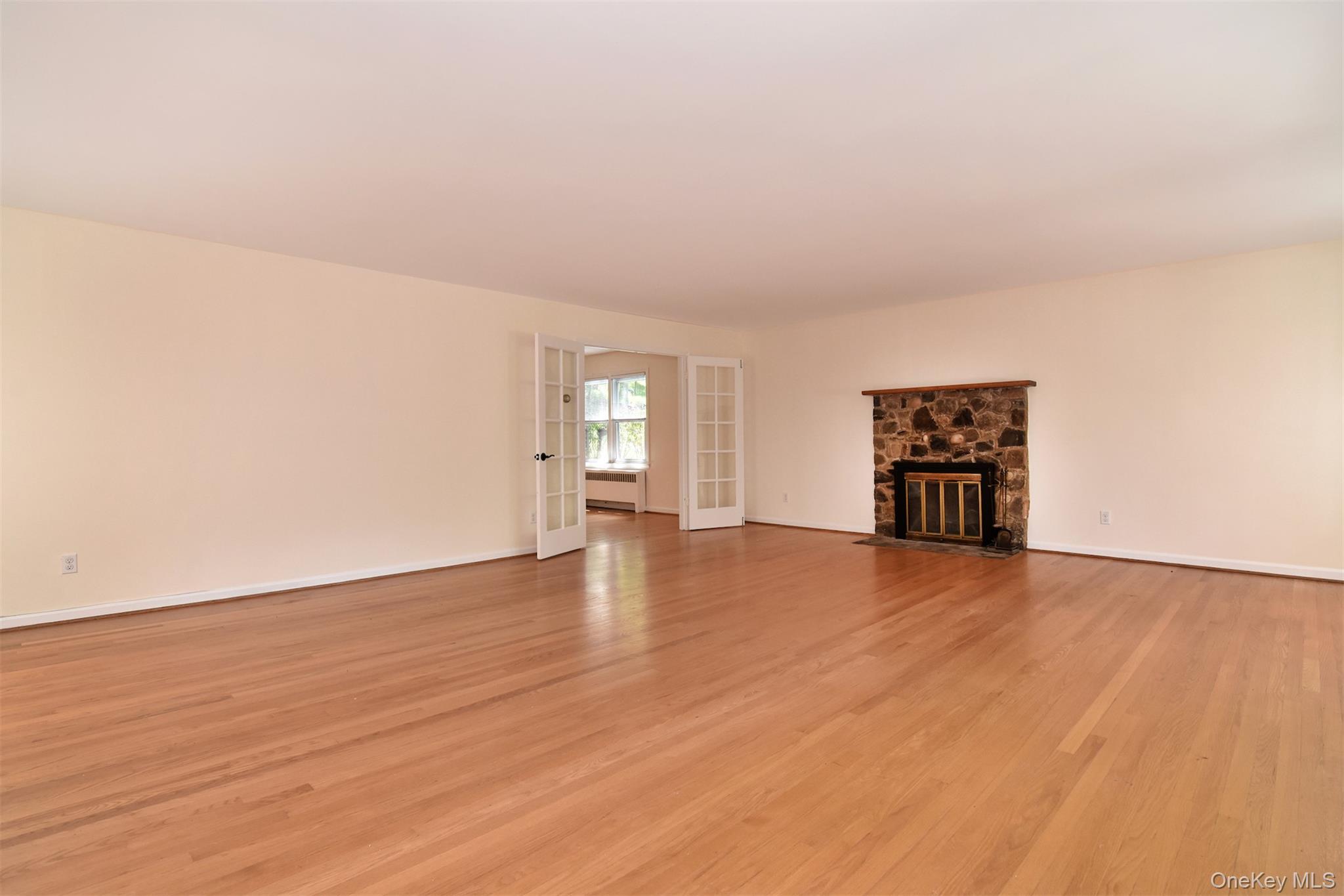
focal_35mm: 16
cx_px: 672
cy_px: 448
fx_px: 616
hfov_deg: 95.0
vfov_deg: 72.0
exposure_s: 1/80
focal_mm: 11
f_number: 8
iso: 640
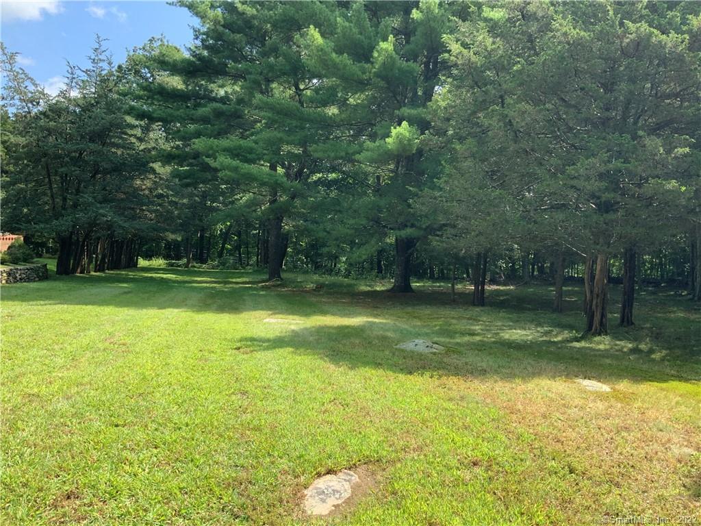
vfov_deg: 48.2
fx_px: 587
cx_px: 350
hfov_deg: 61.7
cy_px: 263
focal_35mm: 29
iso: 16
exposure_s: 1/556
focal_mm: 3
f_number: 1.8
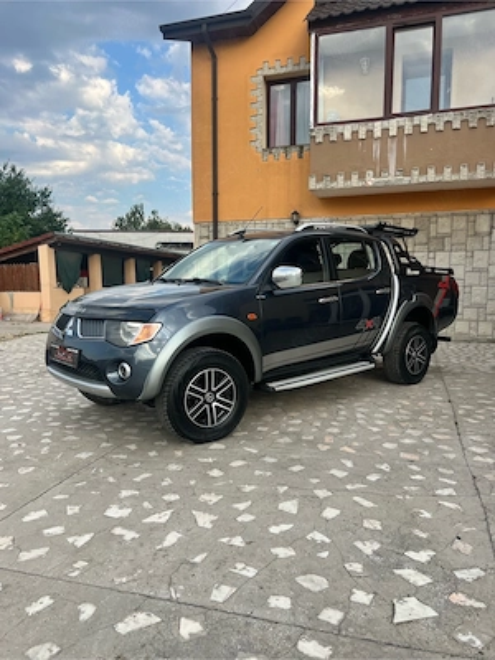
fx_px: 496
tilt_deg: -5.2
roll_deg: +0.5
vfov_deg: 67.3
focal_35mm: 26
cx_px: 248
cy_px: 330
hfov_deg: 53.1
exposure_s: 1/1344
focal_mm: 5.7
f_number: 1.5
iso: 50
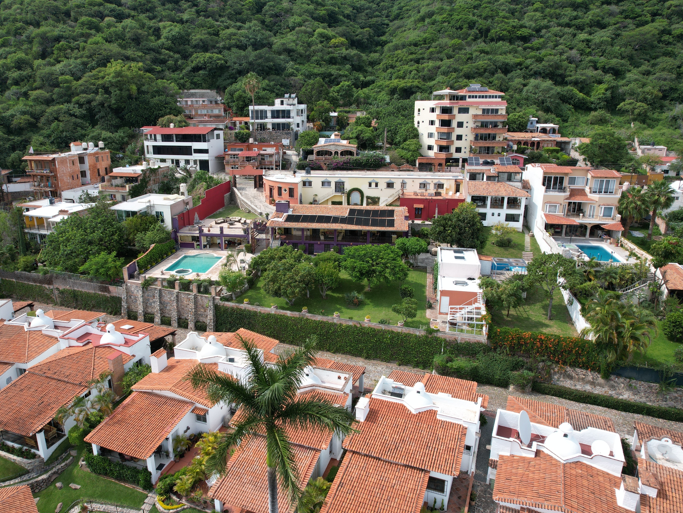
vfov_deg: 56.8
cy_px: 257
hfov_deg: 71.3
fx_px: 474
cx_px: 300
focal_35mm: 24
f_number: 2.8
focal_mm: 8.38
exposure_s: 1/320
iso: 110
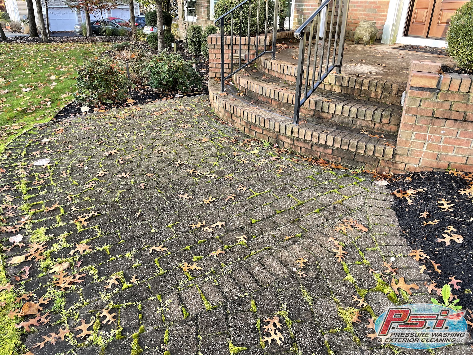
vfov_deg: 53.1
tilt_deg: -25.7
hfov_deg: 67.3
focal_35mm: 26
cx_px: 236
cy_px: 178
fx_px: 355
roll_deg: -1.2
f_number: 1.6
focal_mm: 4.2
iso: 64
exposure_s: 1/121
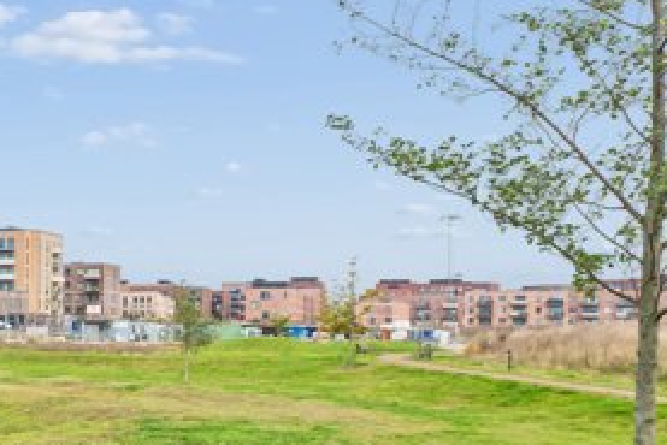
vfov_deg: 25.8
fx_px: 964
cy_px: 314
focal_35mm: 52
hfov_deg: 29.3
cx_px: -241
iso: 200
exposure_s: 1/100
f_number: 9
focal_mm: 18
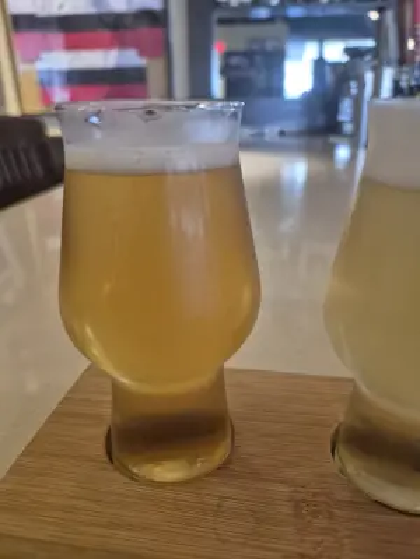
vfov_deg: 73.9
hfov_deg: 58.9
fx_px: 372
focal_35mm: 23
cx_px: 210
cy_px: 280
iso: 1000
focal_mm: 5.4
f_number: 1.8
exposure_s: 1/120
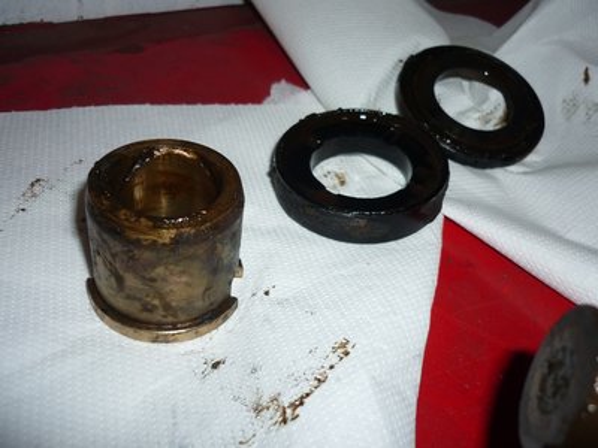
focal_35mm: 33
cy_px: 224
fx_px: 570
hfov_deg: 55.4
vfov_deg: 42.9
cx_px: 299
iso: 100
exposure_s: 1/30
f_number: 2.8
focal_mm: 5.5
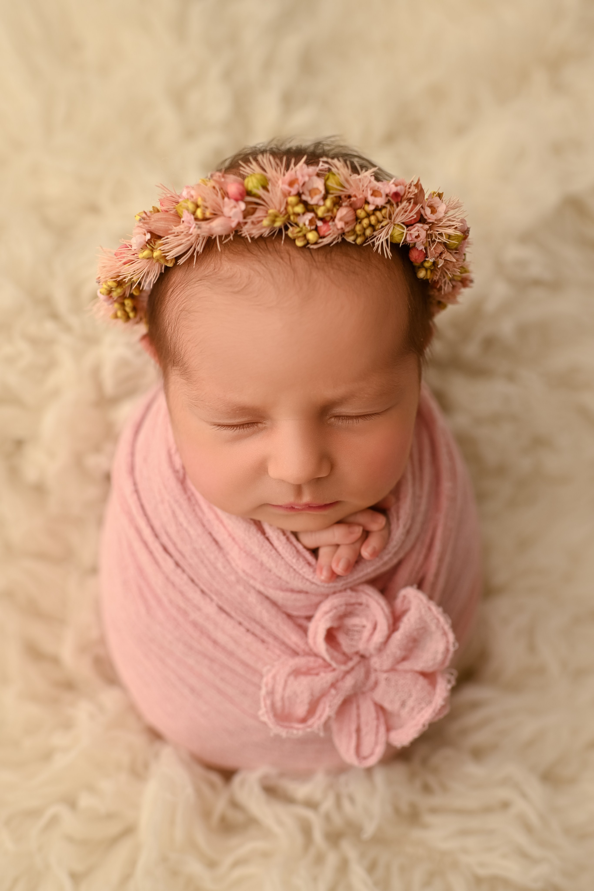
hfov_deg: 37.9
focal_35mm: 35
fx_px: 866
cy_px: 446
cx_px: 297
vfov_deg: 54.4
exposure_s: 1/200
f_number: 3.5
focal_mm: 35
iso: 200
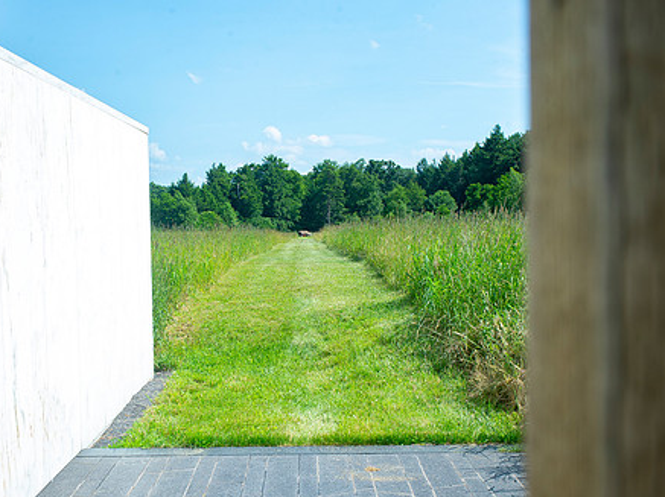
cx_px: 298
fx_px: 883
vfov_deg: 31.5
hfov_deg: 41.2
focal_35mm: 46
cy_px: 270
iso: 200
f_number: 13
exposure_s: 1/160
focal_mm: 36
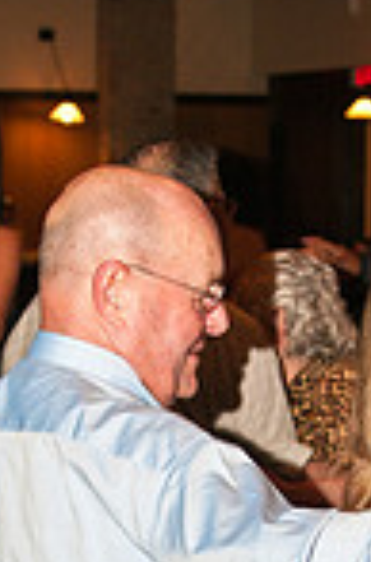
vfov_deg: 15.5
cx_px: 151
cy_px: 619
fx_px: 2008
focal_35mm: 129
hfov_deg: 10.6
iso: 400
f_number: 3.2
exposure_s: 1/200
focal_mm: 28
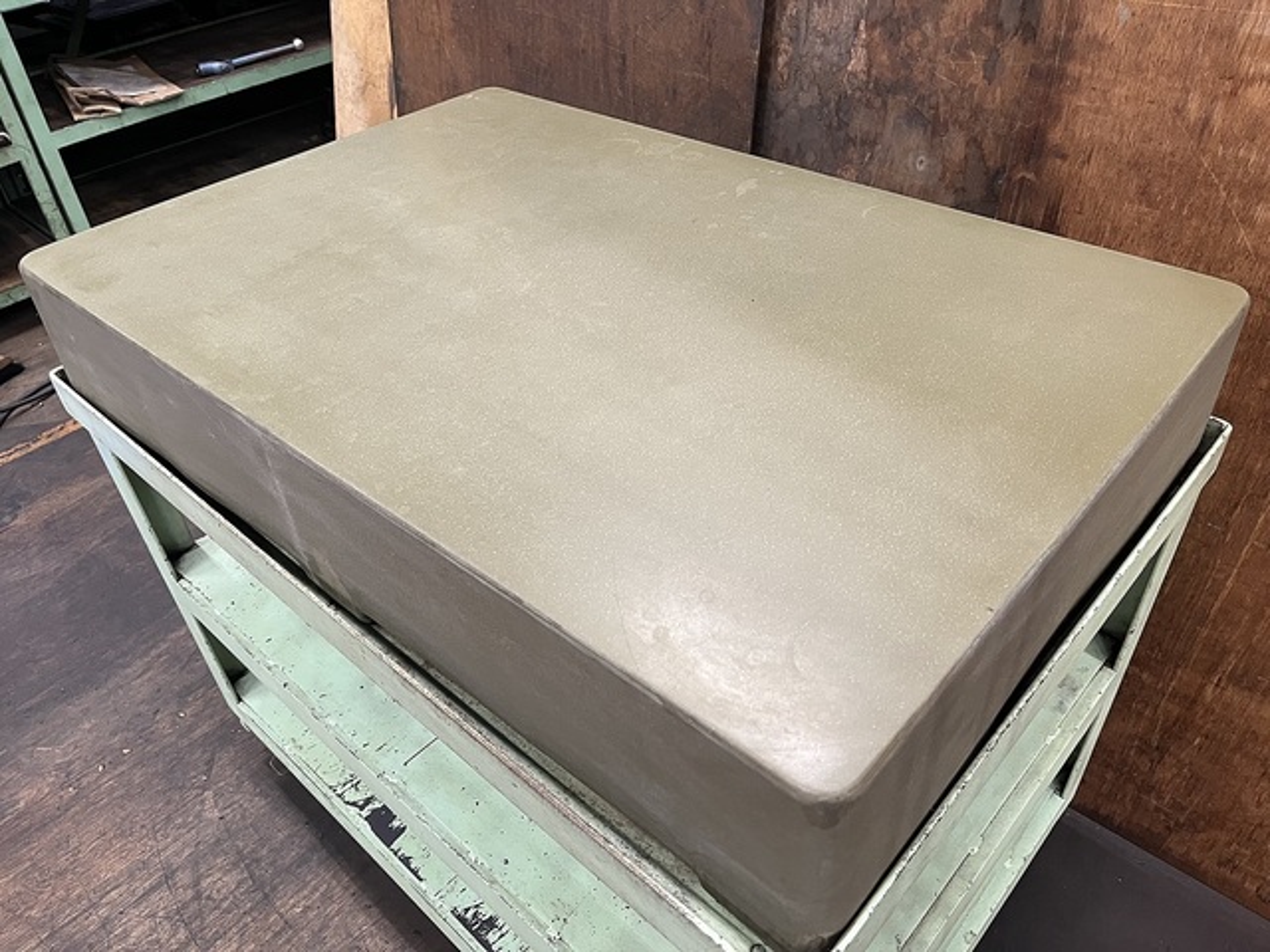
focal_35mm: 26
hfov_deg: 67.3
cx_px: 635
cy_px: 476
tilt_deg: -40.1
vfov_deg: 53.1
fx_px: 954
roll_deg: +4.0
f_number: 1.6
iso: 250
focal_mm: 5.1
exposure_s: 1/60
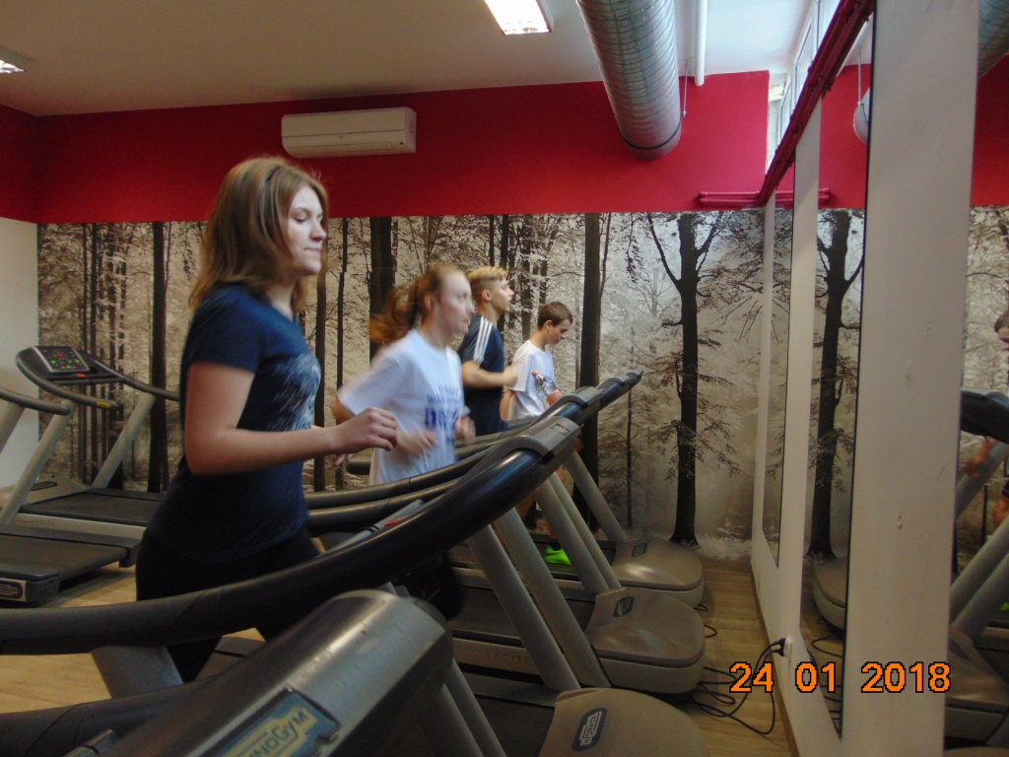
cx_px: 504
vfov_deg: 54.9
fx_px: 729
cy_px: 378
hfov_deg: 69.4
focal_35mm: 25
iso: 200
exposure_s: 1/30
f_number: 3
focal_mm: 4.5
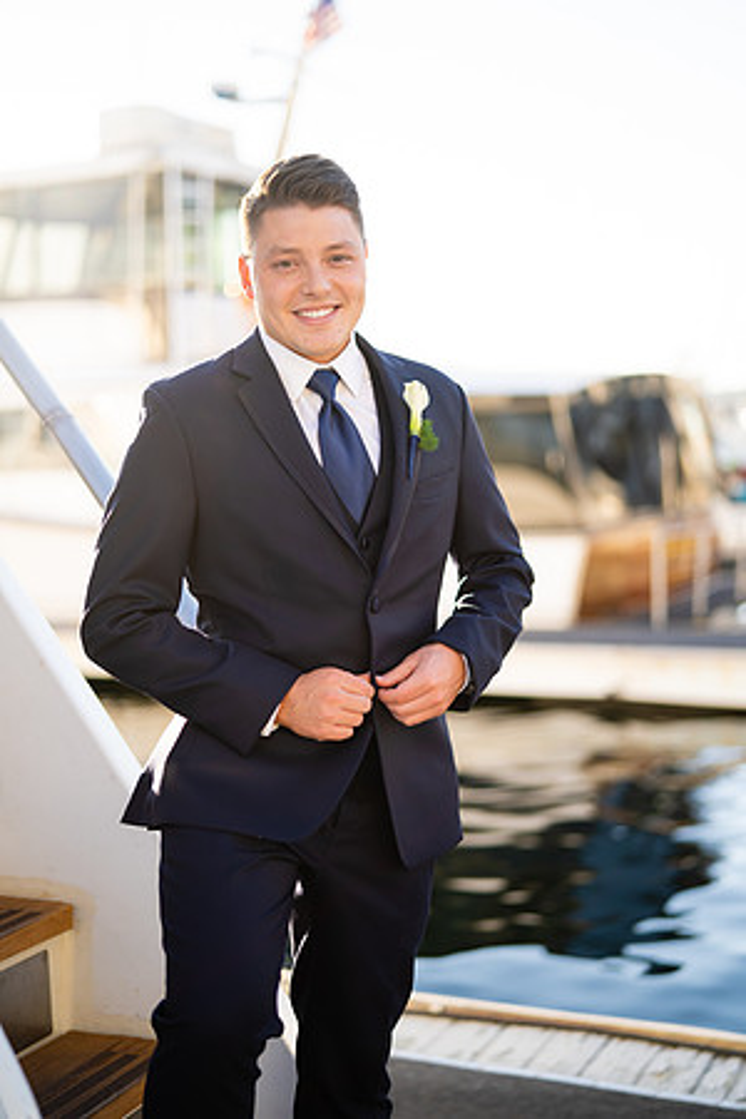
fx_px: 1554
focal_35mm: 50
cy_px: 560
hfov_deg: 27.0
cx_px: 373
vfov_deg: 39.6
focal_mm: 50
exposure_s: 1/1600
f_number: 1.4
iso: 160
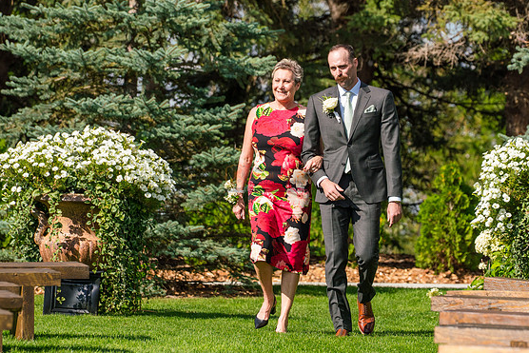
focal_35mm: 254
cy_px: 161
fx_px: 3733
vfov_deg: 5.4
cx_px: 319
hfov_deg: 8.1
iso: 400
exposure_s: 1/3200
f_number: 4
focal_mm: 150
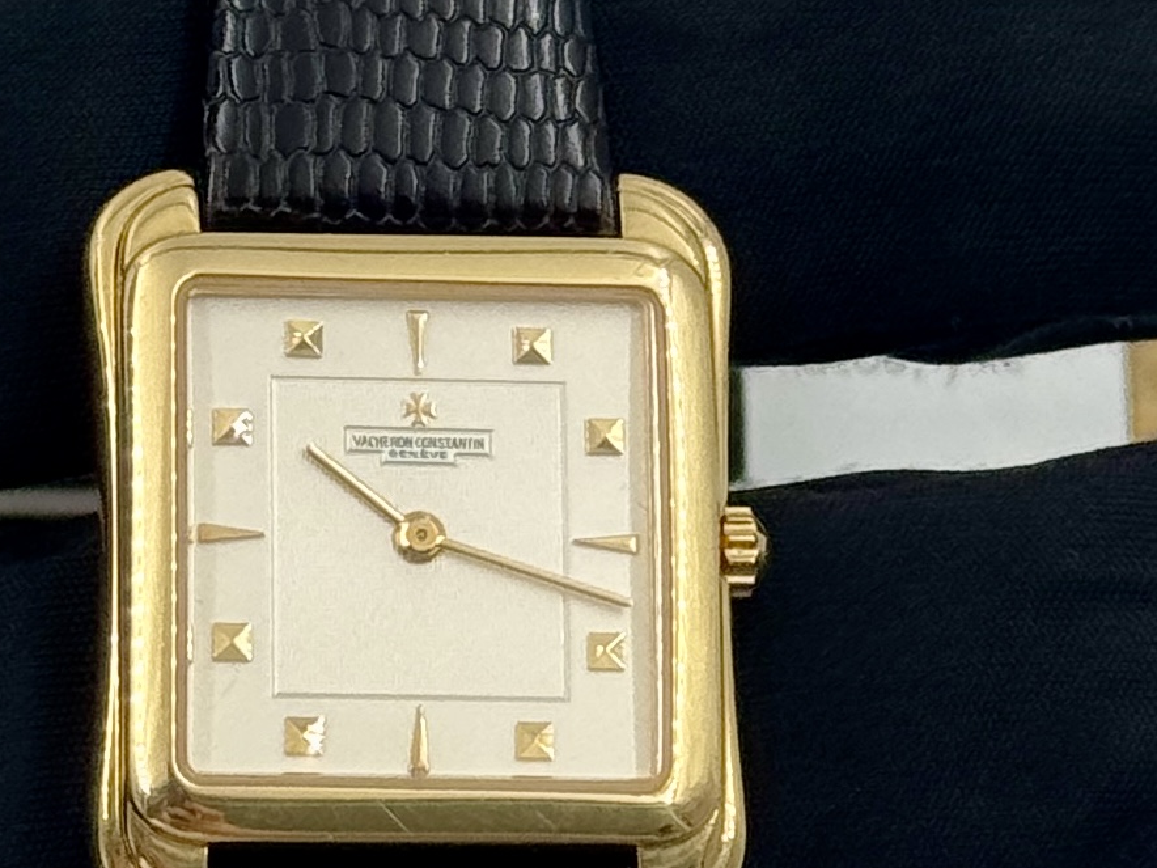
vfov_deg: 17.1
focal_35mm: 86
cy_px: 555
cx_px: 459
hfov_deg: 22.7
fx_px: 2874
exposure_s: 1/397
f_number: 1.78
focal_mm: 6.76
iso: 64
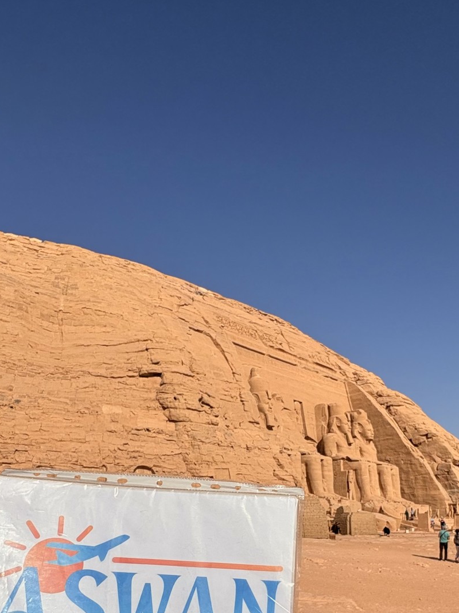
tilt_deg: +8.2
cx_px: 277
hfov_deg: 49.4
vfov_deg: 59.6
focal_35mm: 28
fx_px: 495
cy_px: 470
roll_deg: +0.3
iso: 40
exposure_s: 1/6135
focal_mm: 2.22
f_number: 2.2
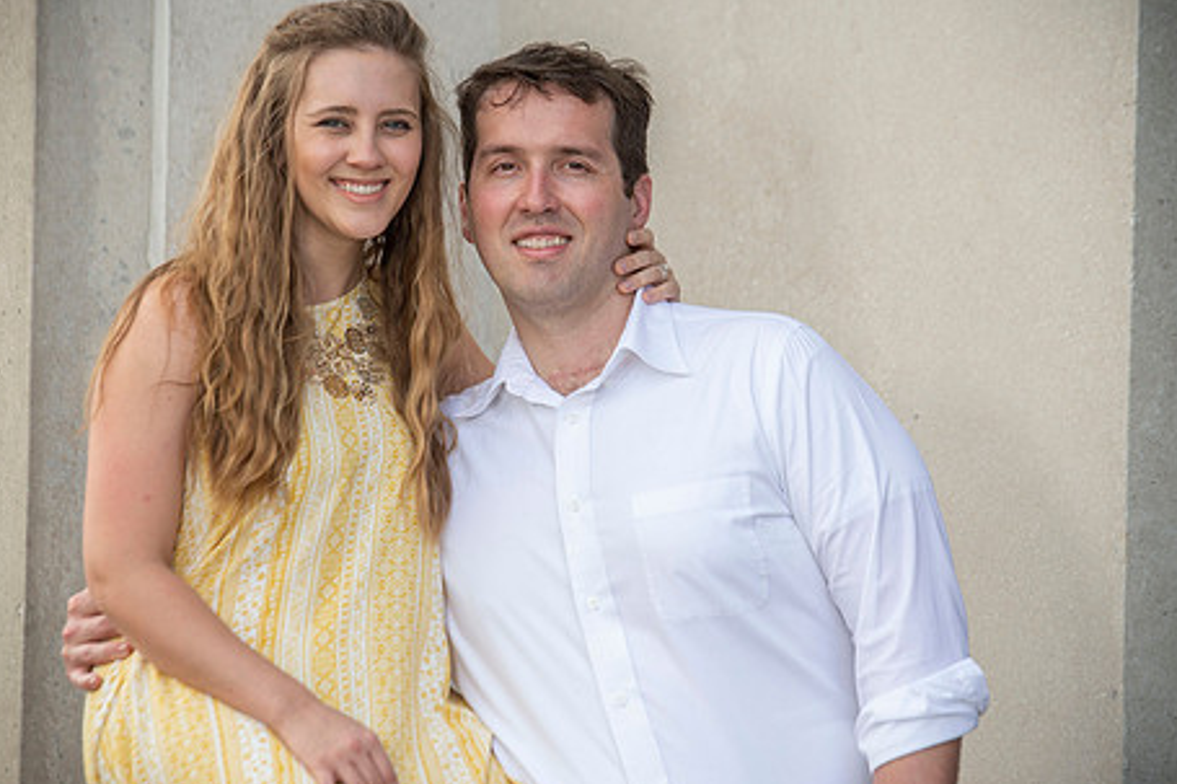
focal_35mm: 236
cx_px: 569
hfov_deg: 8.7
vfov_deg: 5.8
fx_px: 7713
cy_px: 391
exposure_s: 1/250
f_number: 5.6
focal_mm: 185
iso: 250
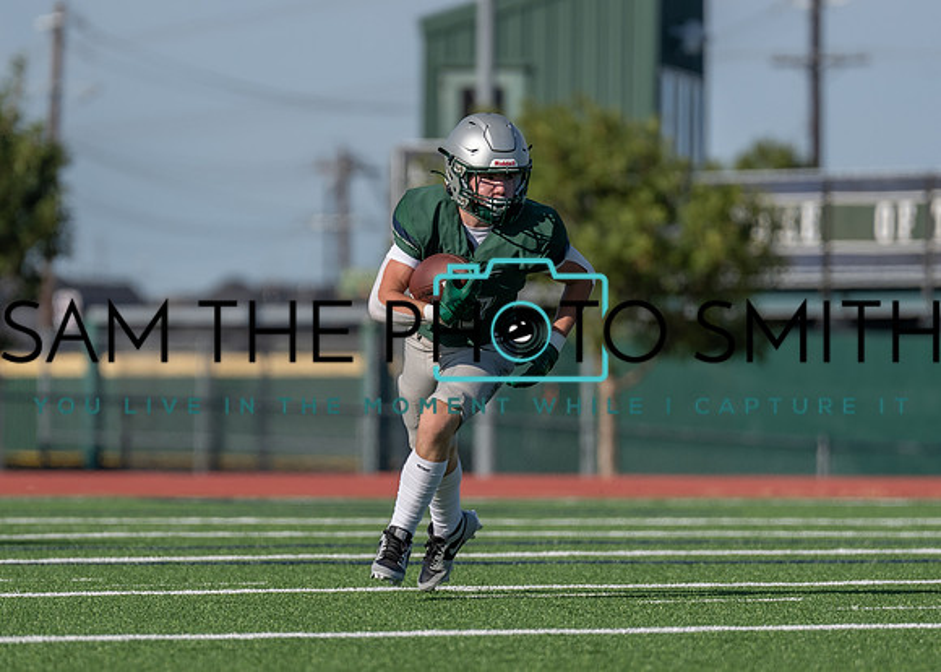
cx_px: 415
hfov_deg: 5.0
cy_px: 347
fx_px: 10869
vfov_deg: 3.5
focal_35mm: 407
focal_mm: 200
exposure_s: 1/2500
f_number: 2.8
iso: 100
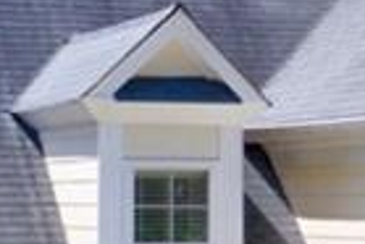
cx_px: 643
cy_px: 209
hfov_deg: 9.5
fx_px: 2091
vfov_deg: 6.7
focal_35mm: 206
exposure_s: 1/30
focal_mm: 10.3
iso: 400
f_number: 5.6
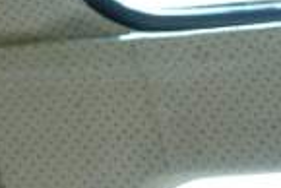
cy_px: -541
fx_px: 1985
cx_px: -707
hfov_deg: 6.9
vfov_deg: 4.9
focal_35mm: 254
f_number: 4
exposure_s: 1/160
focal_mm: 11.81
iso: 125
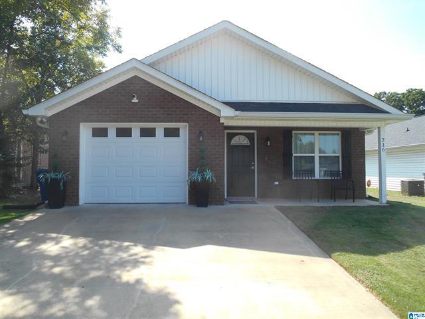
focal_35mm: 26
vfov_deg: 53.1
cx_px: 212
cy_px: 160
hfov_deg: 67.3
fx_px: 319
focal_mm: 4.7
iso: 80
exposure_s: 1/250
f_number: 3.4
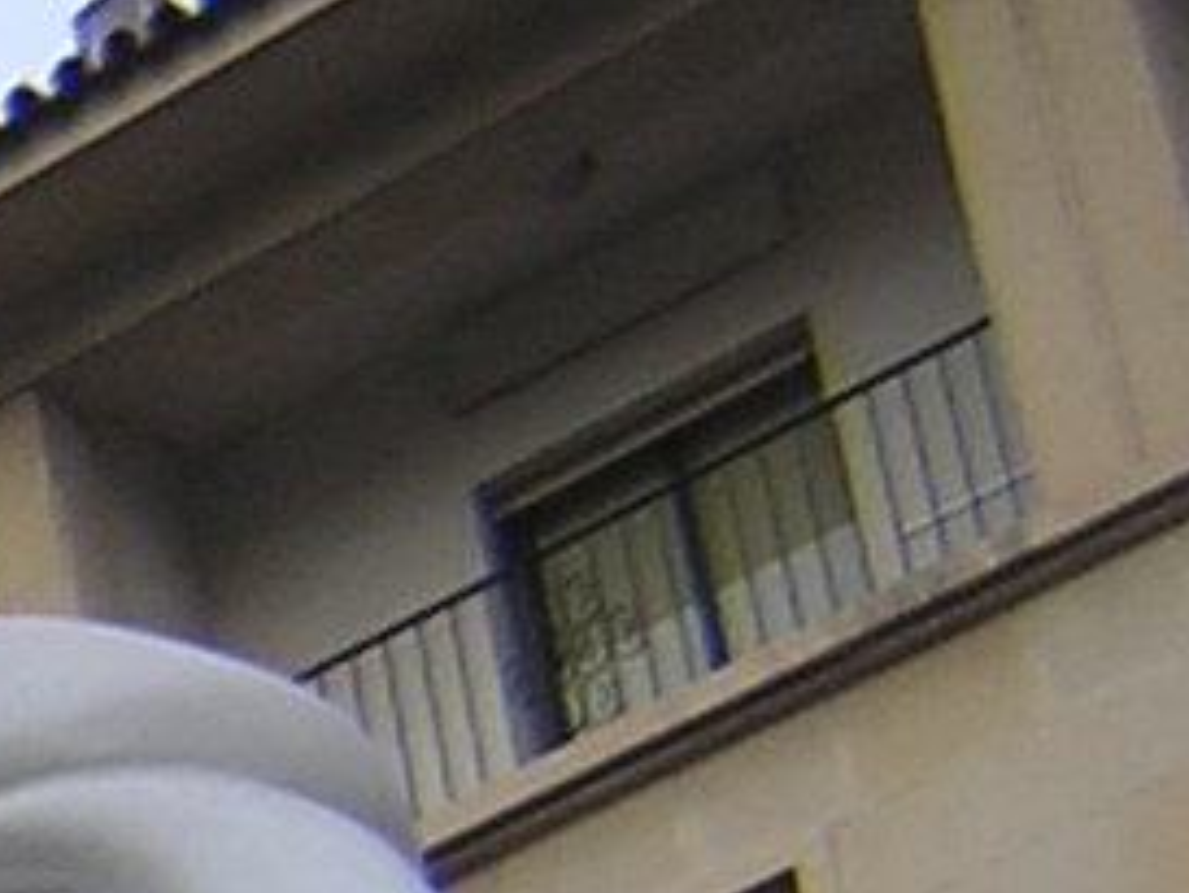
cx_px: -1733
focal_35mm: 211
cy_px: 1559
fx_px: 7251
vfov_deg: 6.9
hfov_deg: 8.5
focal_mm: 4.7
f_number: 2.6
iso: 100
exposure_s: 1/276
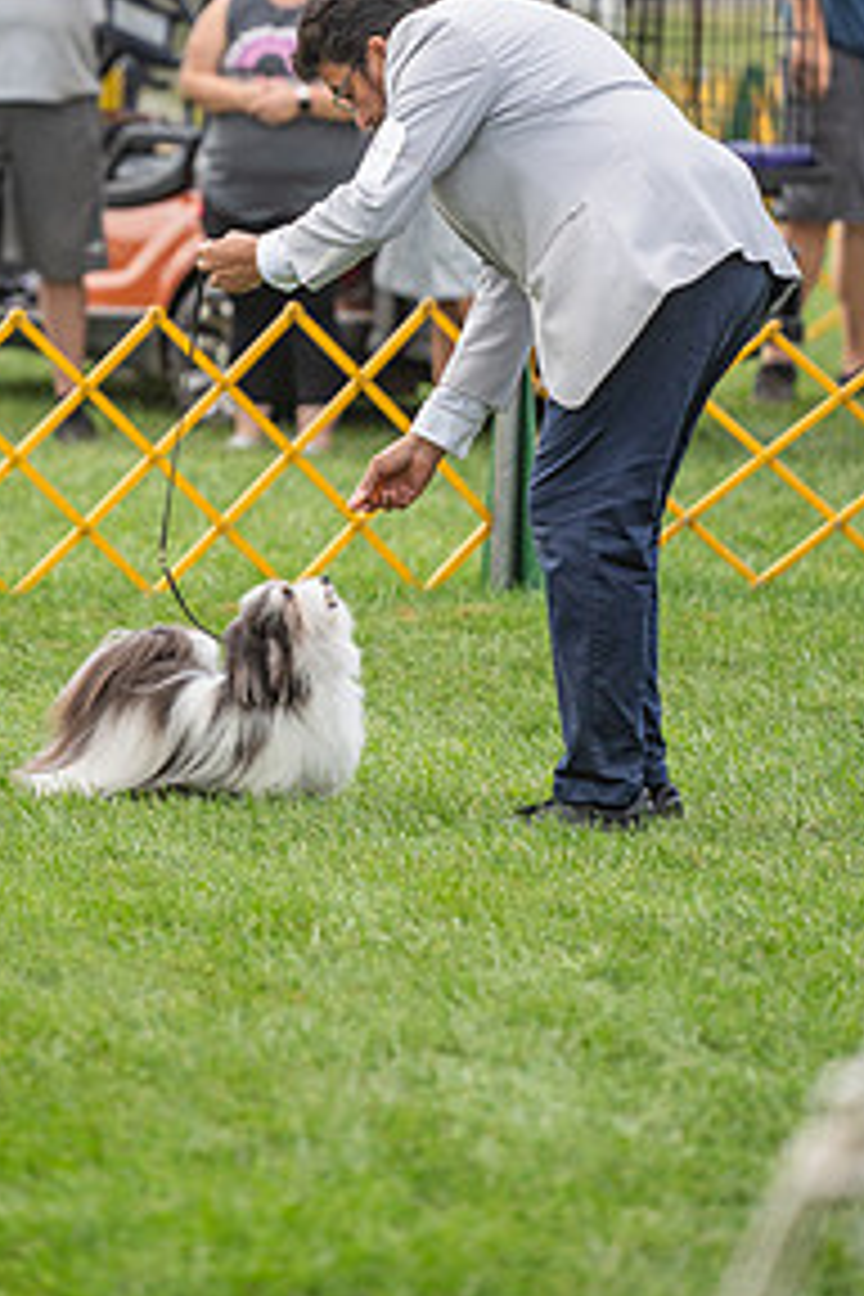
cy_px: 315
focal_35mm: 313
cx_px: 243
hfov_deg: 4.4
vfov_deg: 6.6
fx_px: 11267
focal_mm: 200
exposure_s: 1/800
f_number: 3.2
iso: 1000
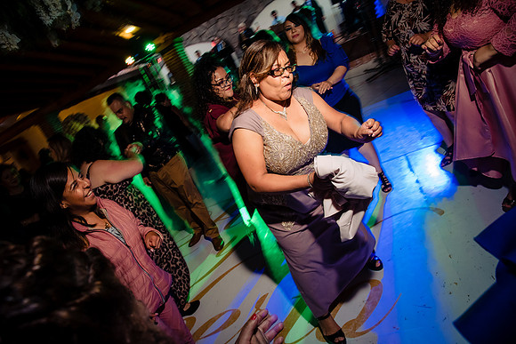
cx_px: 258
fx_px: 344
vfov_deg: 53.2
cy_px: 172
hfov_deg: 73.7
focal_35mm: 24
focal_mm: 24
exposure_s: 1/50
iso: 2000
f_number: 8
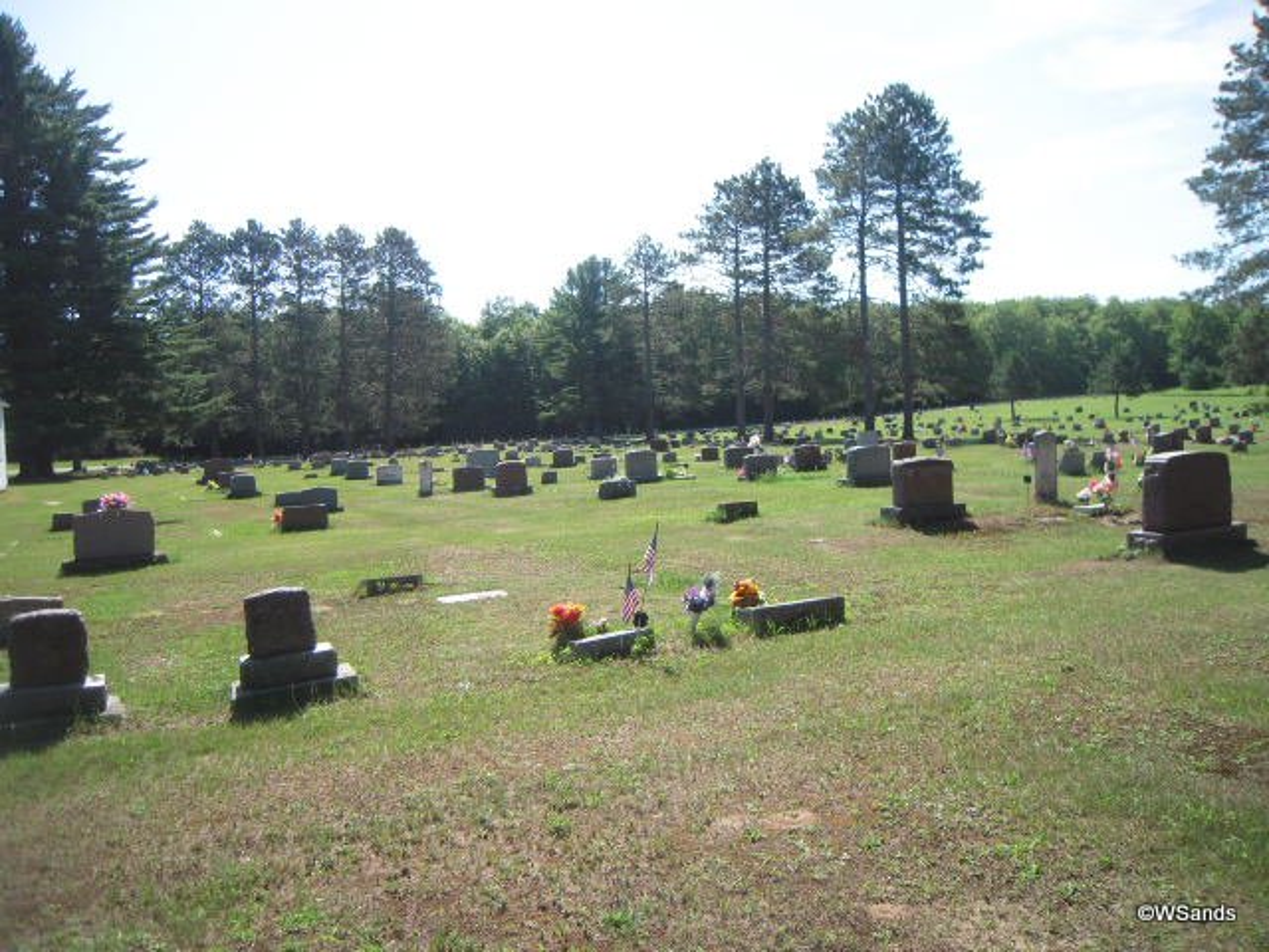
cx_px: 634
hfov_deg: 63.4
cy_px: 476
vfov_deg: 49.7
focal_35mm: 28
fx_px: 1026
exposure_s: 1/800
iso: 100
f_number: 2.7
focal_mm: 5
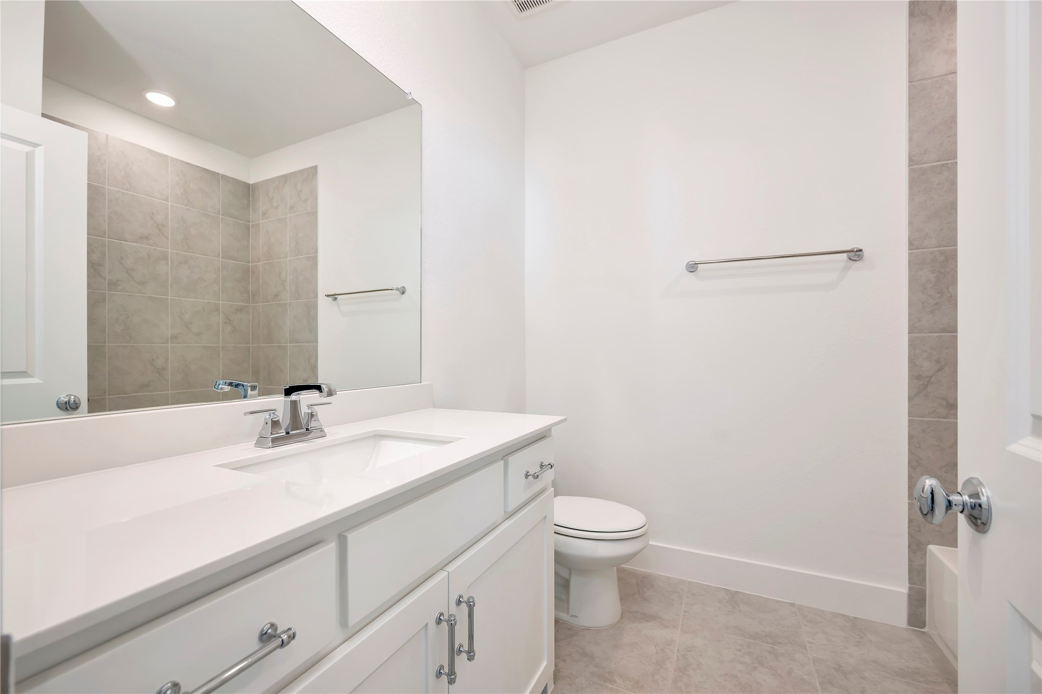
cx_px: 521
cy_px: 347
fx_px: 405
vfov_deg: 81.2
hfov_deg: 104.3
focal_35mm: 14
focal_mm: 14
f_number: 5.6
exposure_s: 1/20
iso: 200
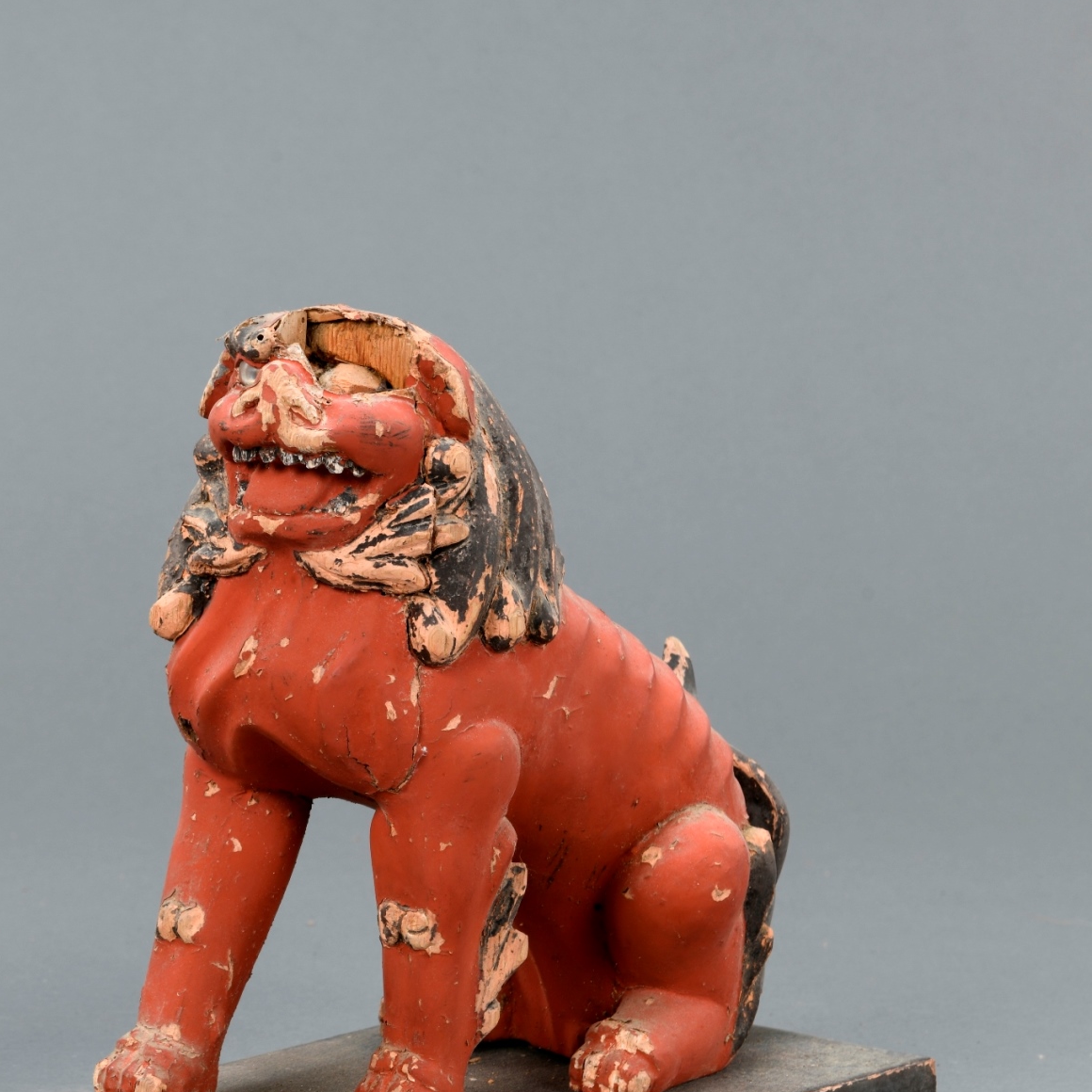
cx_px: -60
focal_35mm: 126
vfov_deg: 13.8
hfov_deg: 13.6
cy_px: 662
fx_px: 4497
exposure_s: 1/60
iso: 100
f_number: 14
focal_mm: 70
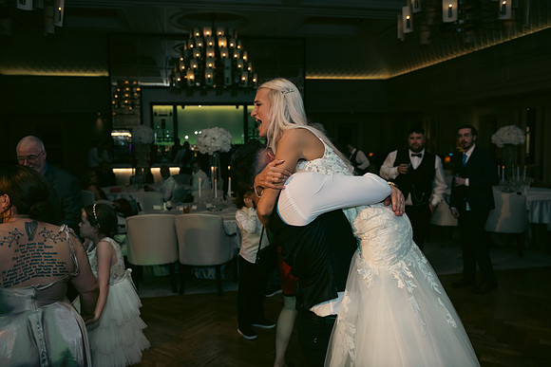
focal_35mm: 31
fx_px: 475
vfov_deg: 42.3
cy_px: 184
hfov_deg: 60.3
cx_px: 276
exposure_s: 1/160
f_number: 3.5
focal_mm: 31
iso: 640
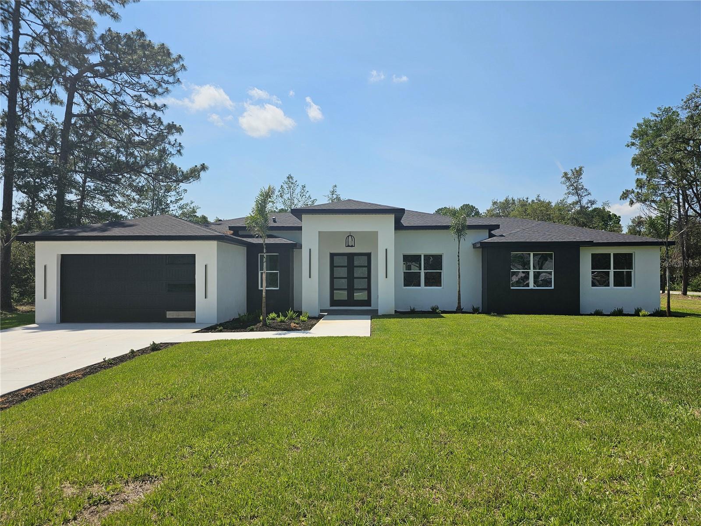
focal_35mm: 23
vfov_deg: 58.9
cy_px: 263
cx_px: 350
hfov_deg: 73.9
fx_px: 466
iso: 10
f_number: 1.7
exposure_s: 1/1290
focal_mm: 6.3
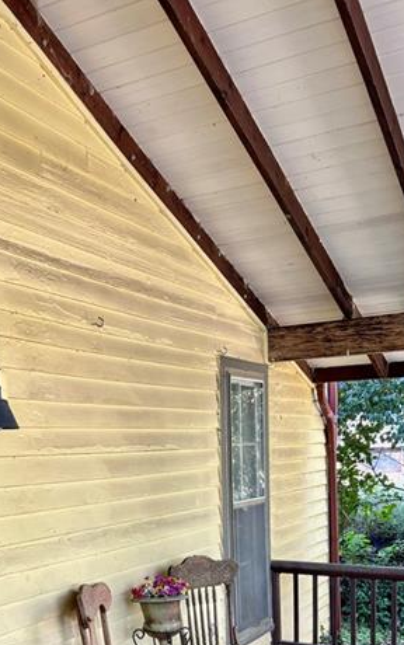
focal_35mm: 46
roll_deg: +1.1
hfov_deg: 27.3
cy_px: 505
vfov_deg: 41.8
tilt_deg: -3.6
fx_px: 809
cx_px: 60
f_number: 1.6
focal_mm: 5.96
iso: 80
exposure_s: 1/121
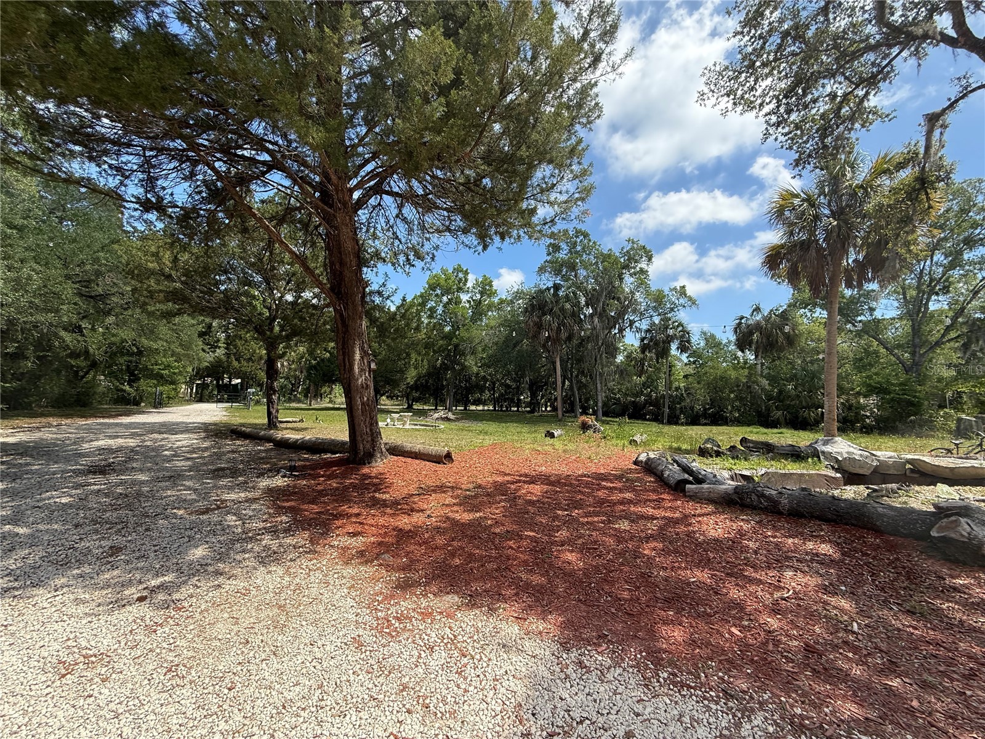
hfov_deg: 102.1
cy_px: 370
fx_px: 398
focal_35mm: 14
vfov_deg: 85.7
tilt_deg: +6.6
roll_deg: -2.4
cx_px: 492
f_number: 2.2
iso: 64
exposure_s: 1/1068
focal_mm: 2.22
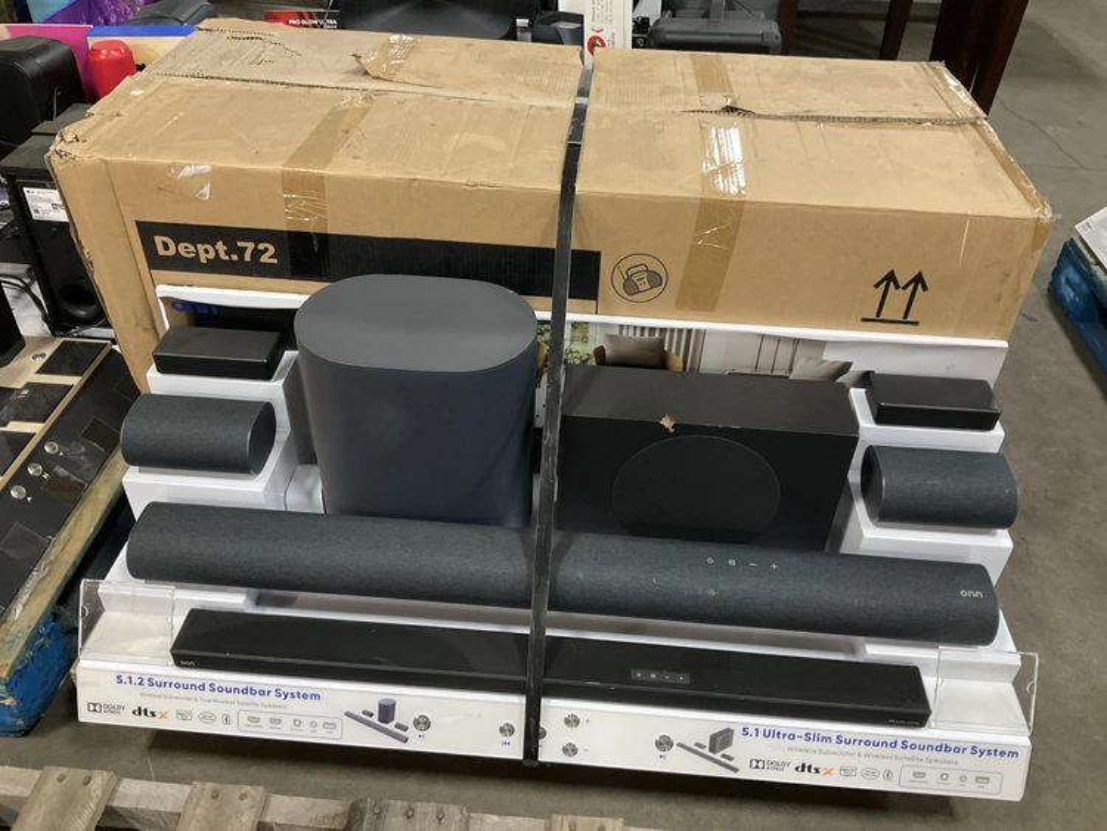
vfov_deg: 48.3
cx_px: 554
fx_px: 928
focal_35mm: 29
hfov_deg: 61.6
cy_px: 416
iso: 200
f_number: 1.8
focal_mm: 3
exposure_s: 1/40
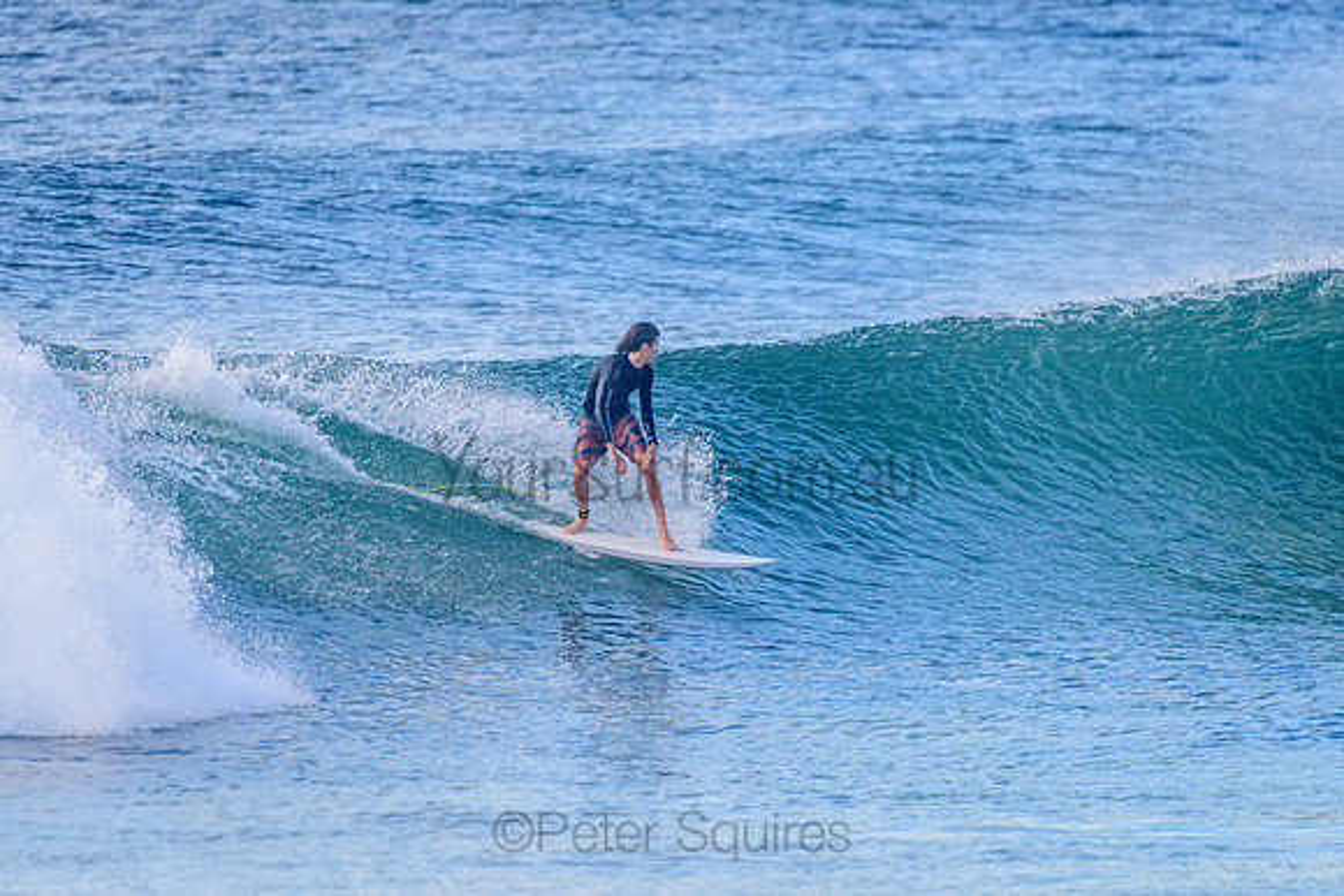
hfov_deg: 3.4
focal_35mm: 612
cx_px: 597
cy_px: 466
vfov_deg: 2.2
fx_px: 22868
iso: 360
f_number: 5.6
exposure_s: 1/2000
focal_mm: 500
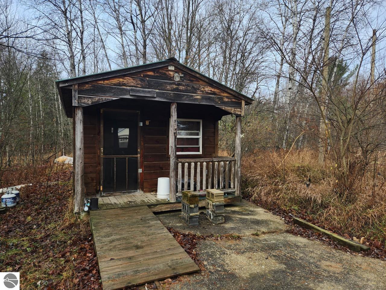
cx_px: 193
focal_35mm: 23
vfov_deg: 58.9
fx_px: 256
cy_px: 145
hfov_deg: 73.9
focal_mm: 5.4
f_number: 1.8
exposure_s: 1/322
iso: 20
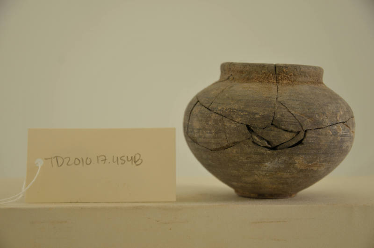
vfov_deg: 16.5
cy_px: 124
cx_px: 187
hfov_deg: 24.7
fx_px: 856
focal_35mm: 82
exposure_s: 1/50
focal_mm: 55
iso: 200
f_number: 5.3
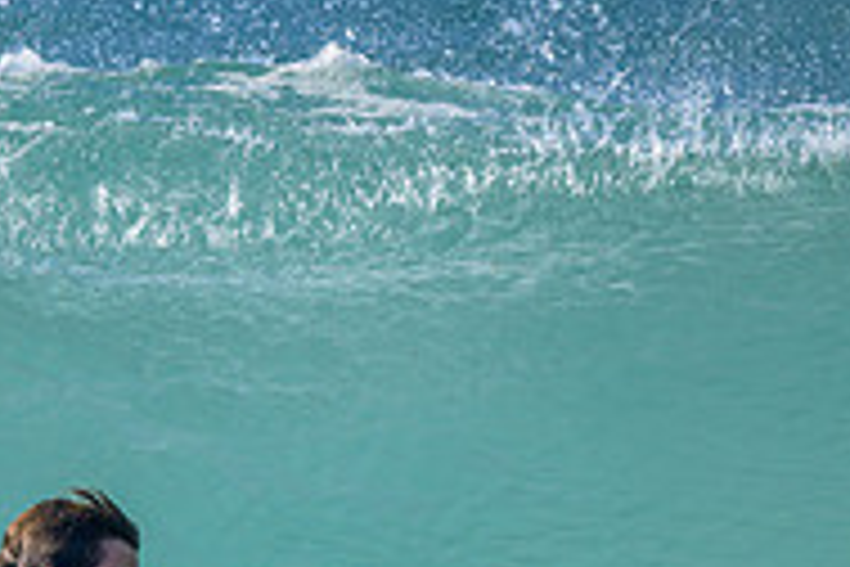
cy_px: 785
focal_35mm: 2454
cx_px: 31
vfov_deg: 0.6
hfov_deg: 0.8
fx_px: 57937
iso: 500
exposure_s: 1/2000
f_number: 6.3
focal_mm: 800
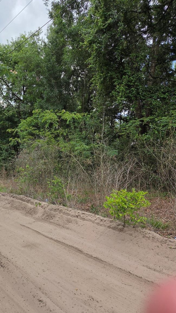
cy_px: 155
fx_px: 216
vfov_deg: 71.9
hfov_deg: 43.9
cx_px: 61
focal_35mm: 26
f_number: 1.8
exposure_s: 1/2088
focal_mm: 5.4
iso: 80
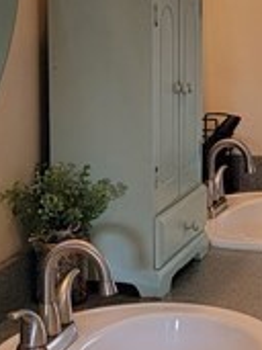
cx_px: 188
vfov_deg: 18.2
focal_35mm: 108
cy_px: 113
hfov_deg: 13.7
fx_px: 1091
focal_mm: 6.7
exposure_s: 1/120
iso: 200
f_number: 1.8
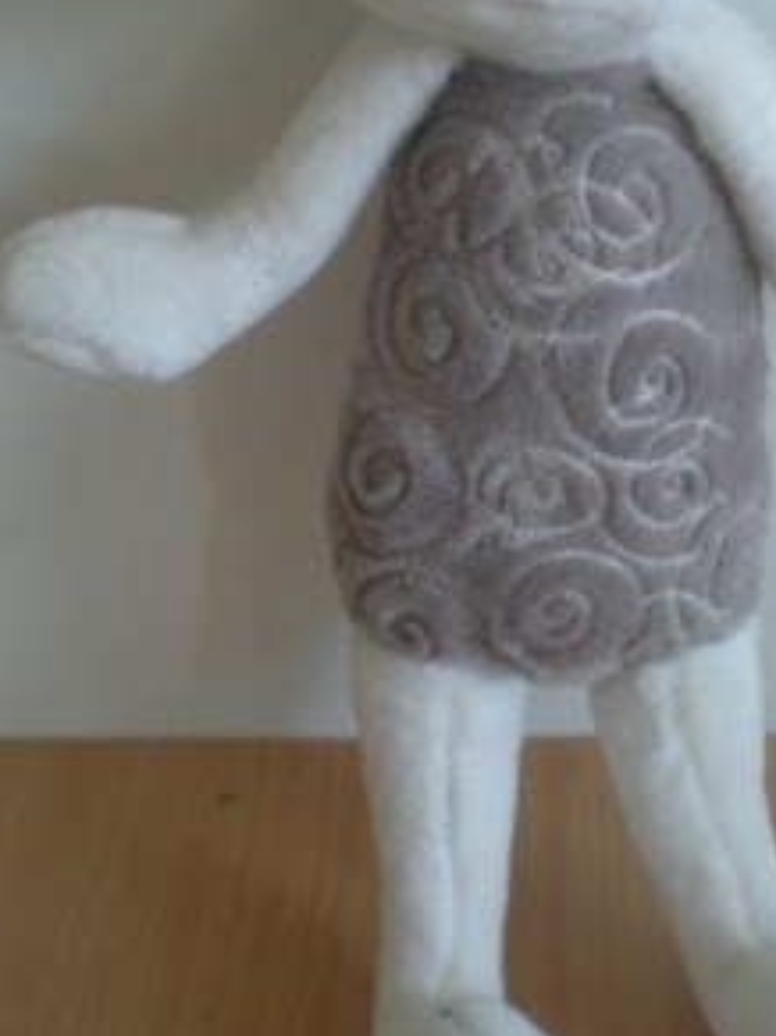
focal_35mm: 68
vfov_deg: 28.5
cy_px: 381
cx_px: 577
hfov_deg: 21.4
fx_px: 2034
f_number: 3.1
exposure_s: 1/23.6
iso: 200
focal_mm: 6.3
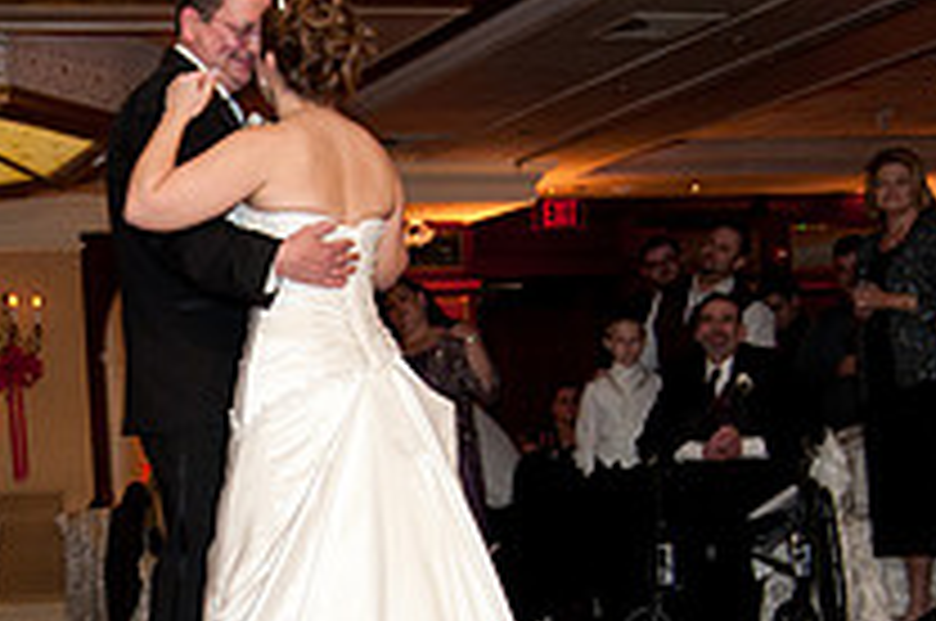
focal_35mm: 95
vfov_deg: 14.3
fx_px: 2466
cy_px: 495
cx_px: 135
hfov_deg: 21.1
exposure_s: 1/60
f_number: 5
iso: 1250
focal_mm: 34
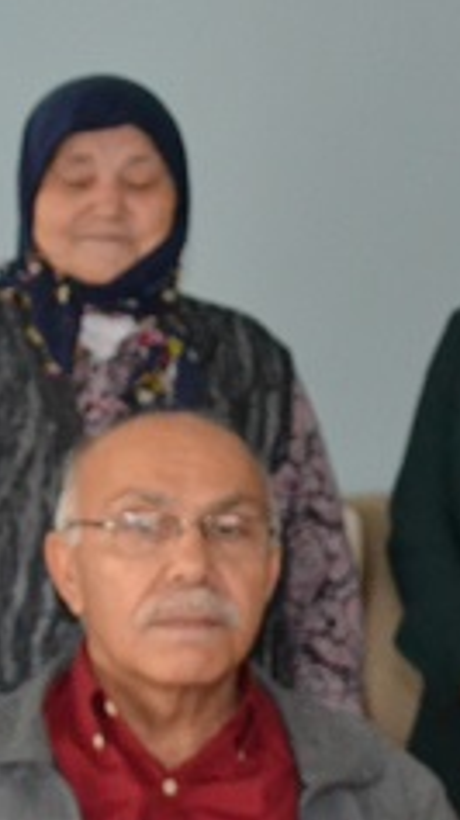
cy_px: 559
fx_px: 2194
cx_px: 285
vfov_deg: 21.1
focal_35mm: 101
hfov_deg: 12.0
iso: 3200
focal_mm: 24
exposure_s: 1/60
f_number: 3.8
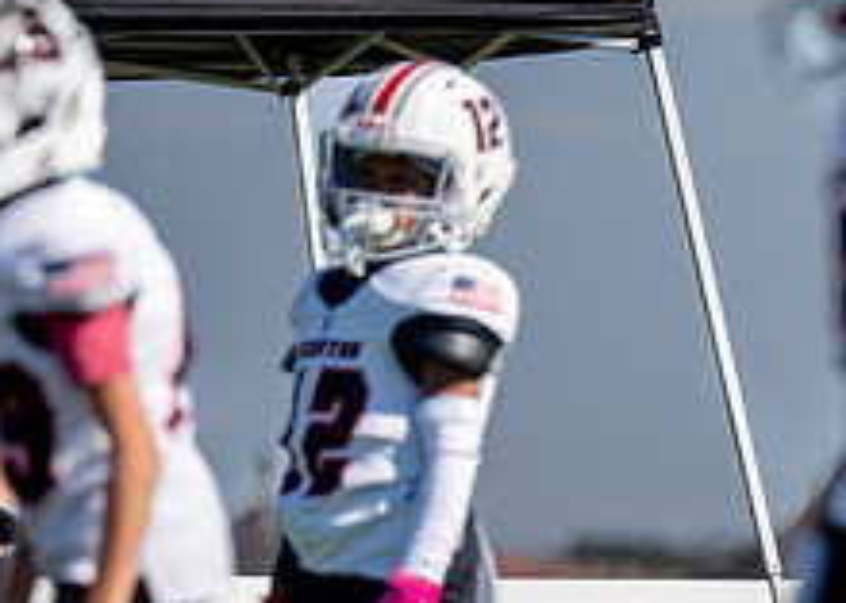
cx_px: 1431
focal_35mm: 786
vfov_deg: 1.8
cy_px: 285
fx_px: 18879
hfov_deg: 2.6
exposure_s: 1/4000
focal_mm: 200
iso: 160
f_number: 2.8
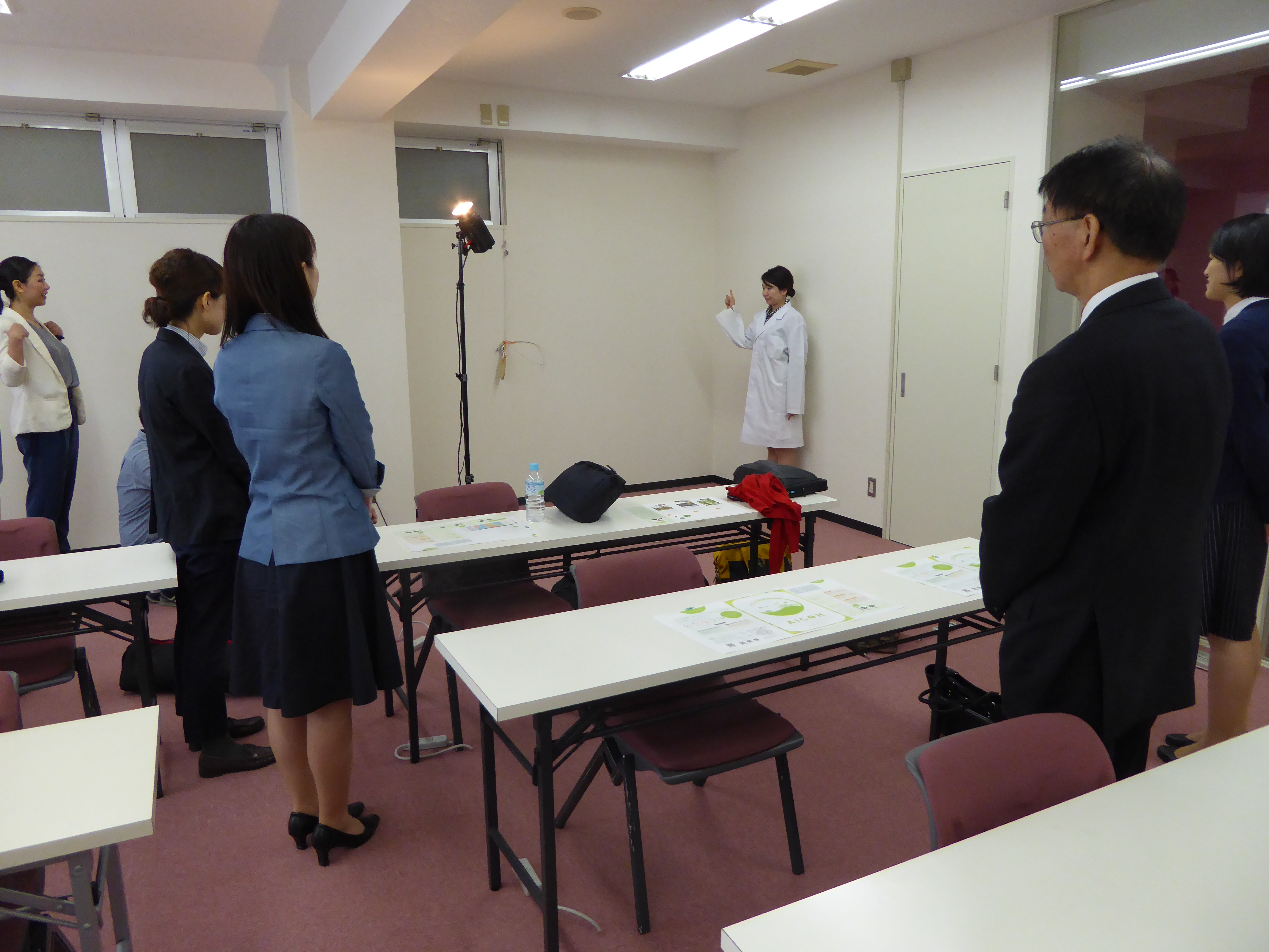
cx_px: 634
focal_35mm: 25
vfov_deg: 54.9
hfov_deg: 69.4
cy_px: 476
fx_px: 916
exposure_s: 1/125
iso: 320
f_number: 3.3
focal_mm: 4.3
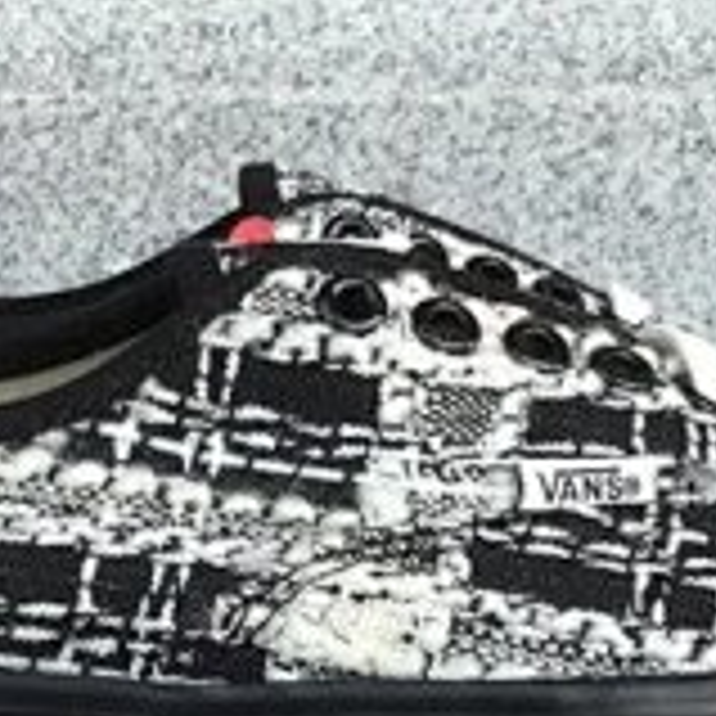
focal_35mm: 110
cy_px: 675
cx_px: 275
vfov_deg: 15.6
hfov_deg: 15.8
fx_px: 2574
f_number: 2.4
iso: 25
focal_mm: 3.3
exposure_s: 1/264
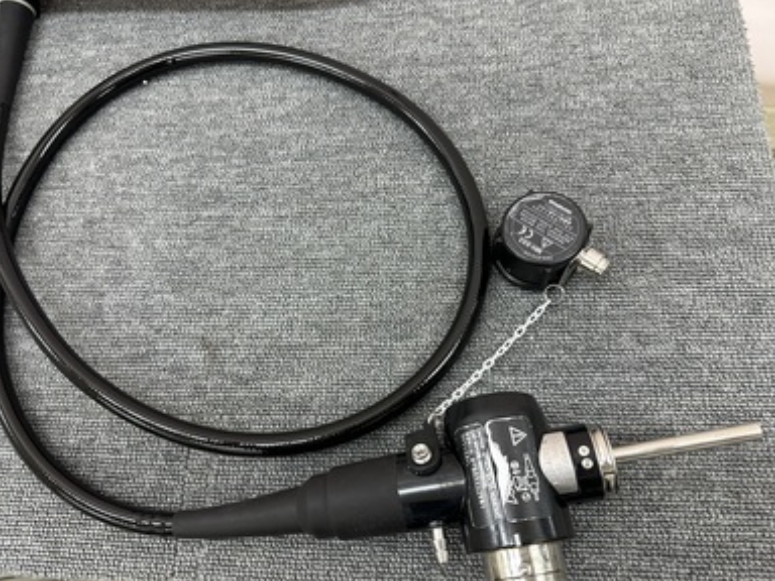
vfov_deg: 54.9
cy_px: 301
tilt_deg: -69.8
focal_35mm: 25
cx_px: 373
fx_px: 560
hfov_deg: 69.4
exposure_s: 1/120
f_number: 1.78
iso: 160
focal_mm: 6.86
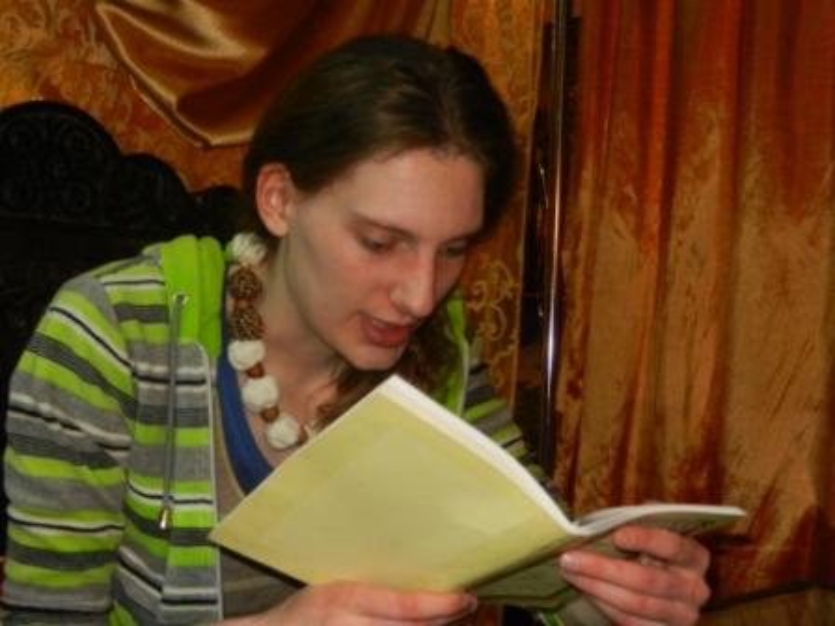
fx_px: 1278
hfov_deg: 36.2
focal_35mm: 53
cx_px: 418
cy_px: 313
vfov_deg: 27.5
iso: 400
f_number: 4.4
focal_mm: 9.4
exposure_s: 1/4
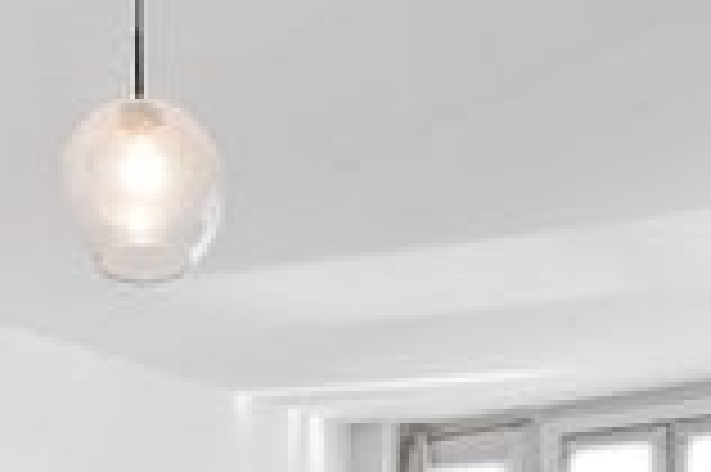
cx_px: 189
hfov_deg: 49.0
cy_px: 596
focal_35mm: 38
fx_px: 750
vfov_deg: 29.1
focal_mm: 12
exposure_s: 1/30
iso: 640
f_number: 8
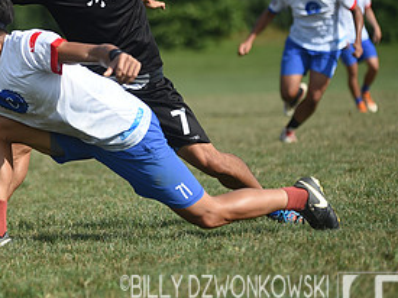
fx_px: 3494
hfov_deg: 6.5
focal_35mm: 304
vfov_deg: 4.9
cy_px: 67
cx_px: 27
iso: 100
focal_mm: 150
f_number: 3.2
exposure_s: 1/1600
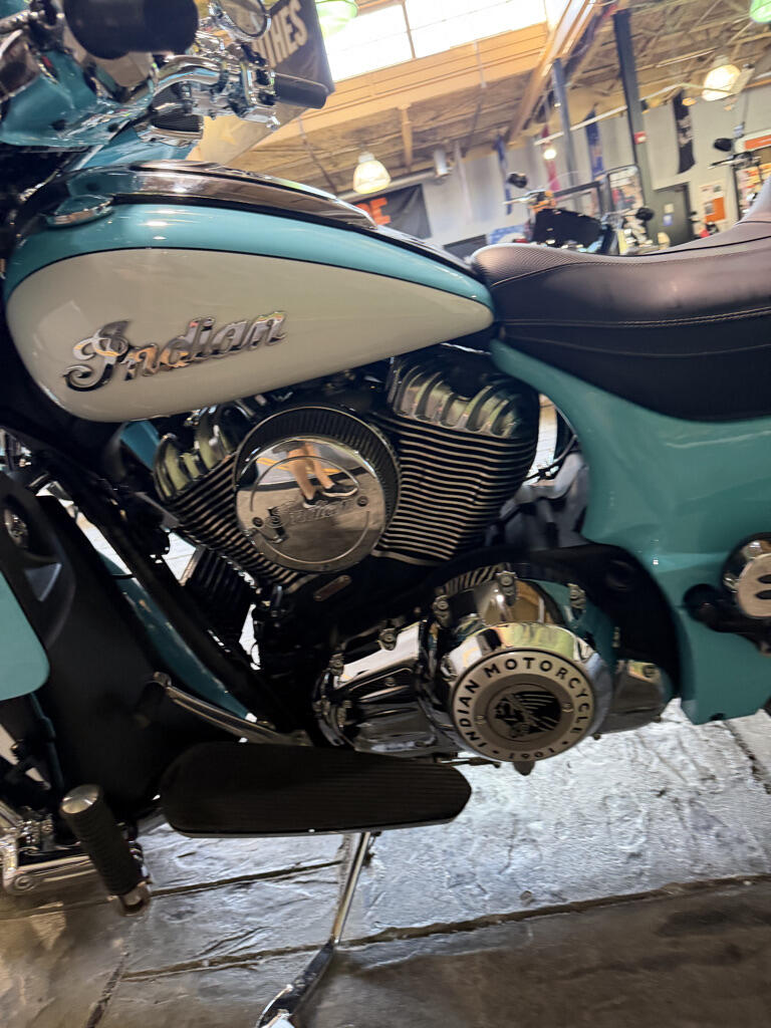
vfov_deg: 71.6
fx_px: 713
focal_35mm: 24
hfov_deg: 56.8
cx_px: 386
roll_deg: +18.8
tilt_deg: -14.2
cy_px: 514
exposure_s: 1/60
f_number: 1.78
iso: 320
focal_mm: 6.76
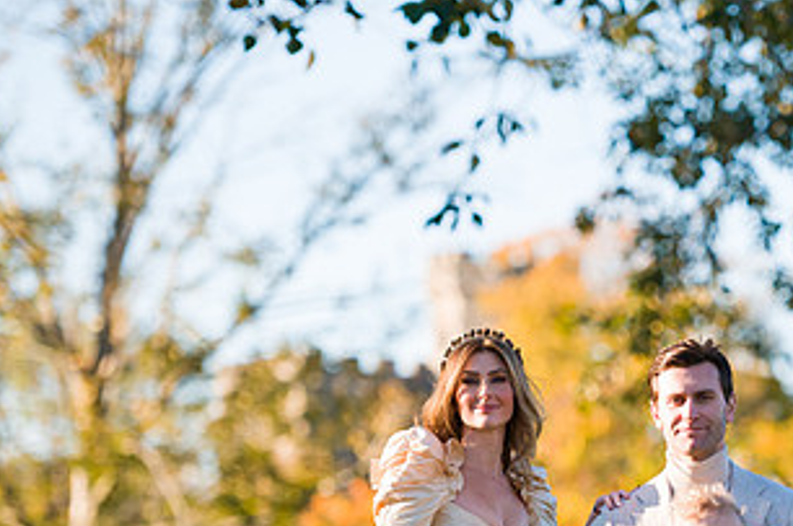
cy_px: 515
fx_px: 5828
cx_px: 726
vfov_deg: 5.2
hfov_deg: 7.8
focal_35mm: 265
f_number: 3.2
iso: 1600
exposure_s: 1/8000
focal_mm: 135
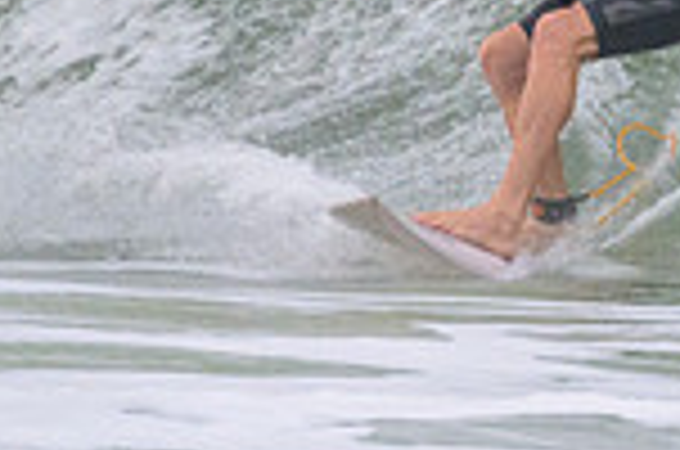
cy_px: -101
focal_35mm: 3082
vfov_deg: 0.4
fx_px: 58093
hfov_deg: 0.7
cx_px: 1004
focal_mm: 800
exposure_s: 1/2000
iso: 4000
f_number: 11
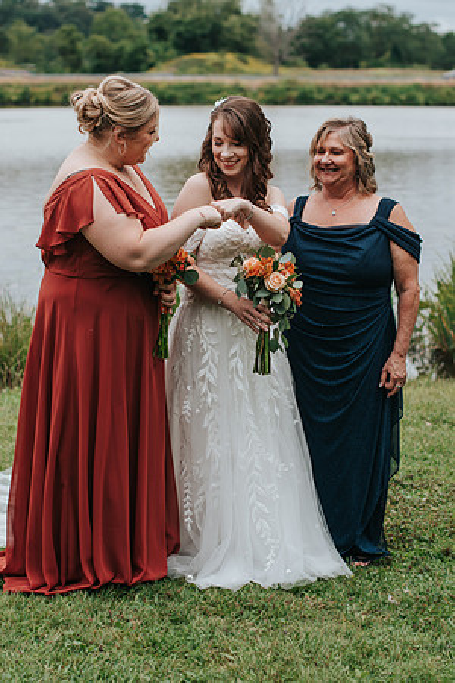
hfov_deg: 18.2
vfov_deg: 27.0
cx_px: 228
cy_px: 342
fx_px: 1422
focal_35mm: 75
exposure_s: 1/1600
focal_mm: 50
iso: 200
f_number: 2.8
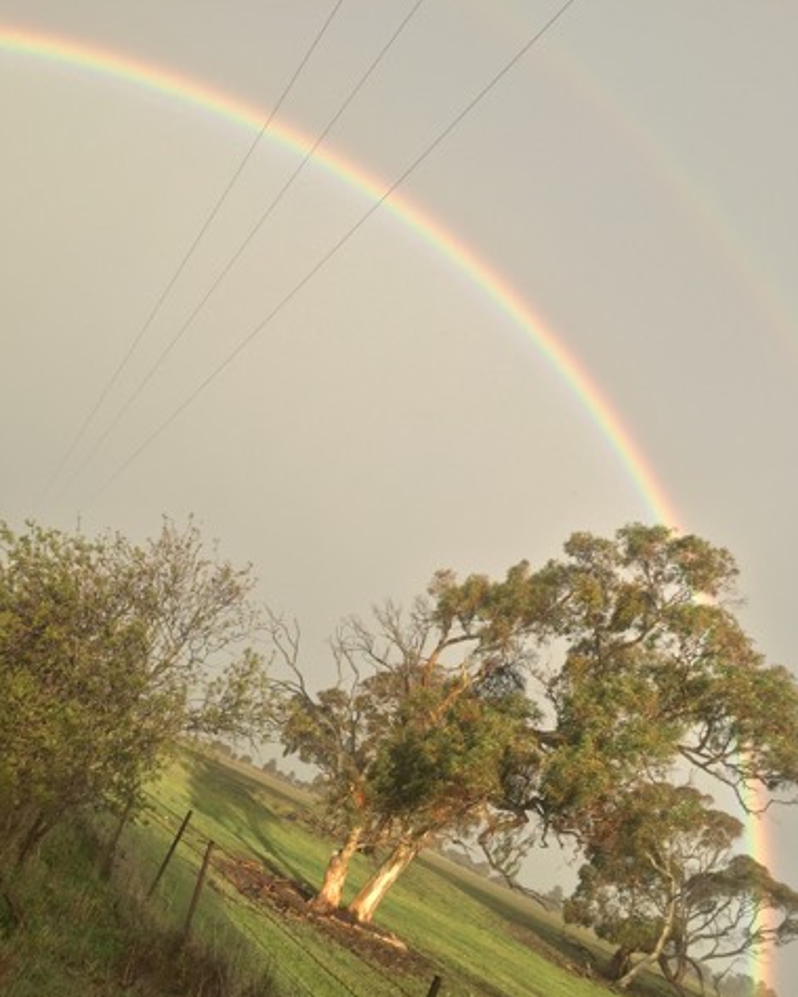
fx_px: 915
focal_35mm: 31
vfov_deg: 57.1
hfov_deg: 47.1
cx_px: 403
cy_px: 533
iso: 32
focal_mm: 4.15
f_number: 2.2
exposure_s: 1/534
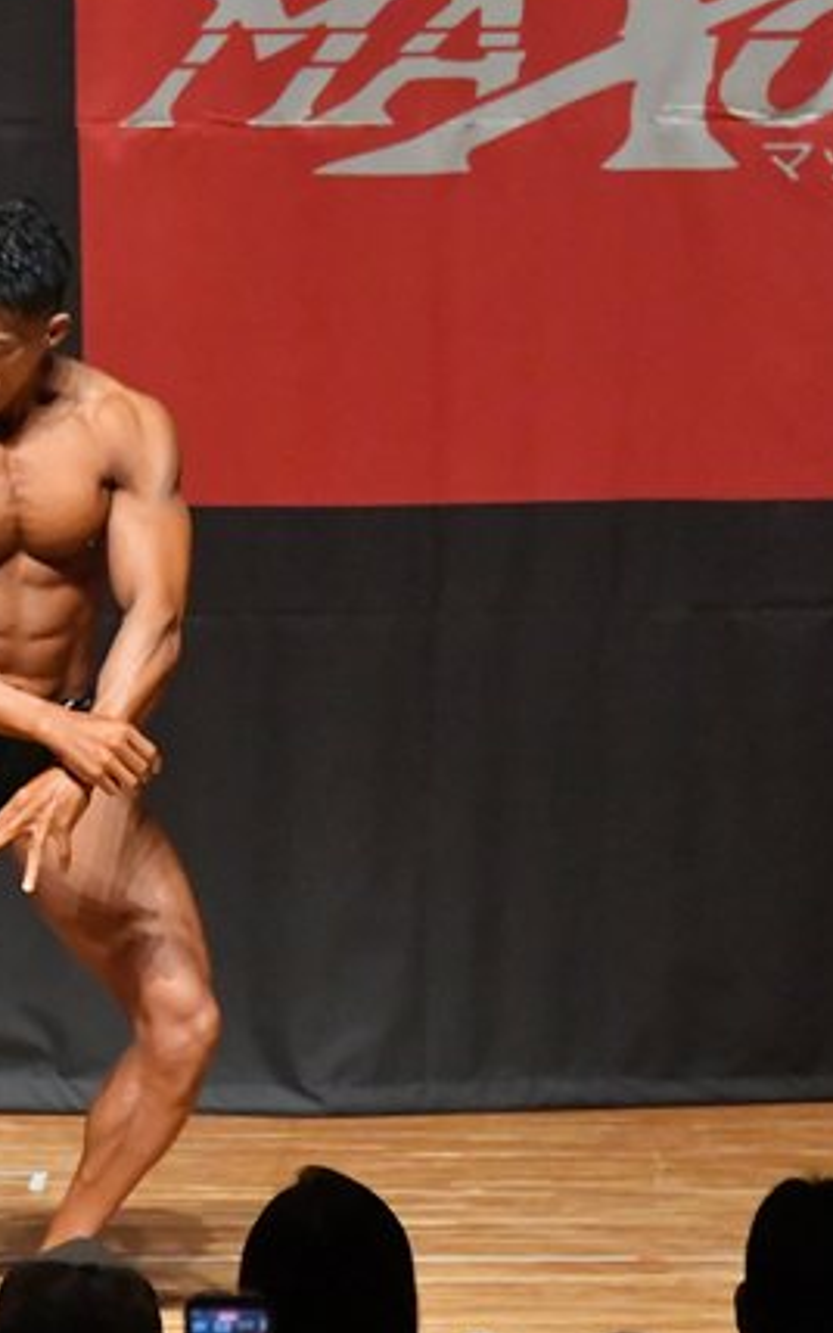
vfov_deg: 4.5
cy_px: 606
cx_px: 39
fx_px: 17041
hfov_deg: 2.8
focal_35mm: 469
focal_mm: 170
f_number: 5.6
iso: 12800
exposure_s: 1/400
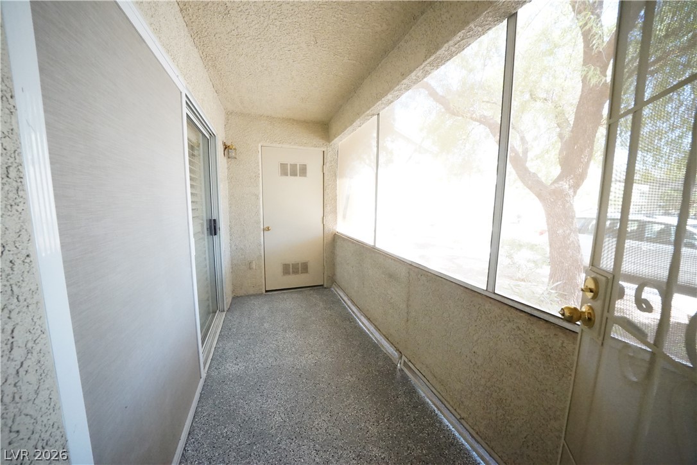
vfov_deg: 90.0
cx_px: 348
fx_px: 232
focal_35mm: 12
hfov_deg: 112.6
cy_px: 232
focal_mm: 12
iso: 12800
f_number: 9
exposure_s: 1/125
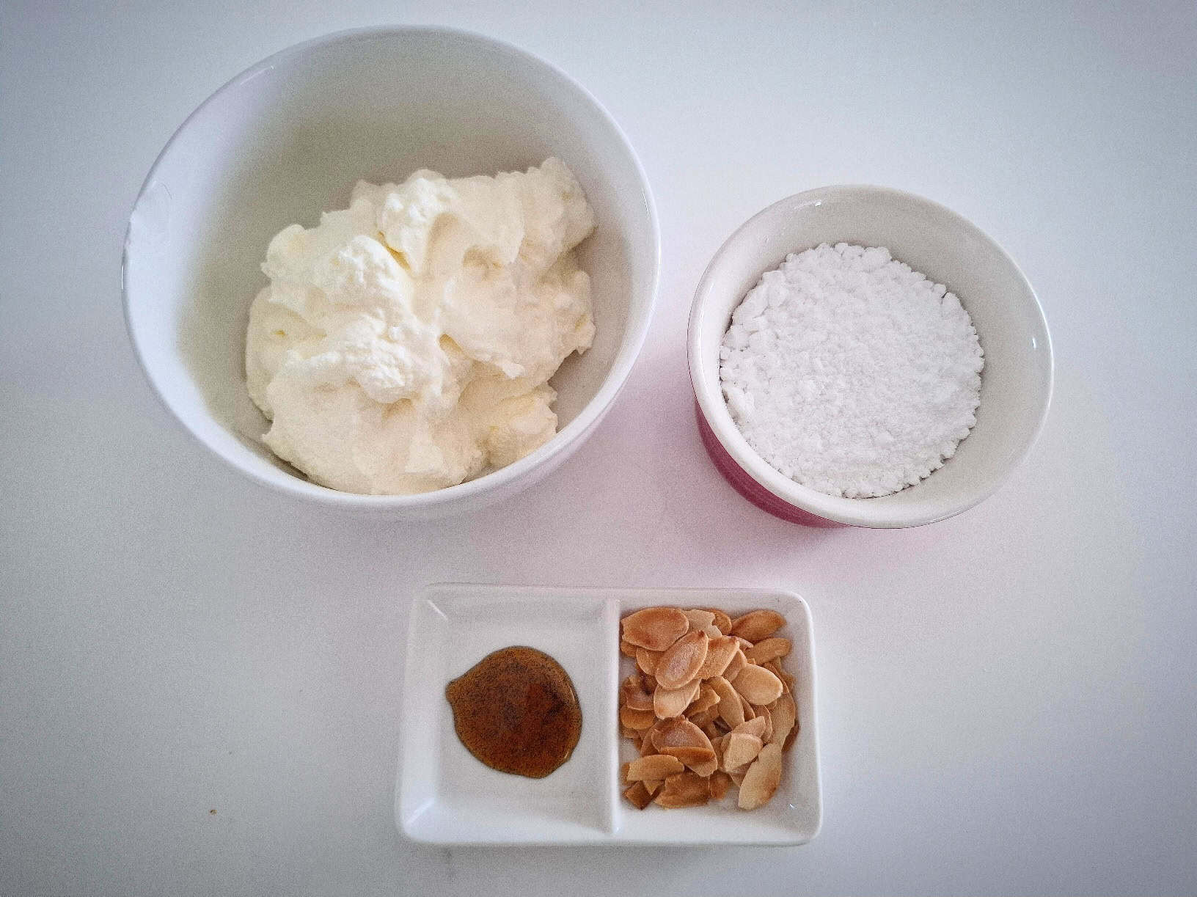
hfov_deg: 73.9
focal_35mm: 23
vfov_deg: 58.9
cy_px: 448
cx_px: 598
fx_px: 795
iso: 200
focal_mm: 5.5
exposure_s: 1/100
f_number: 1.8
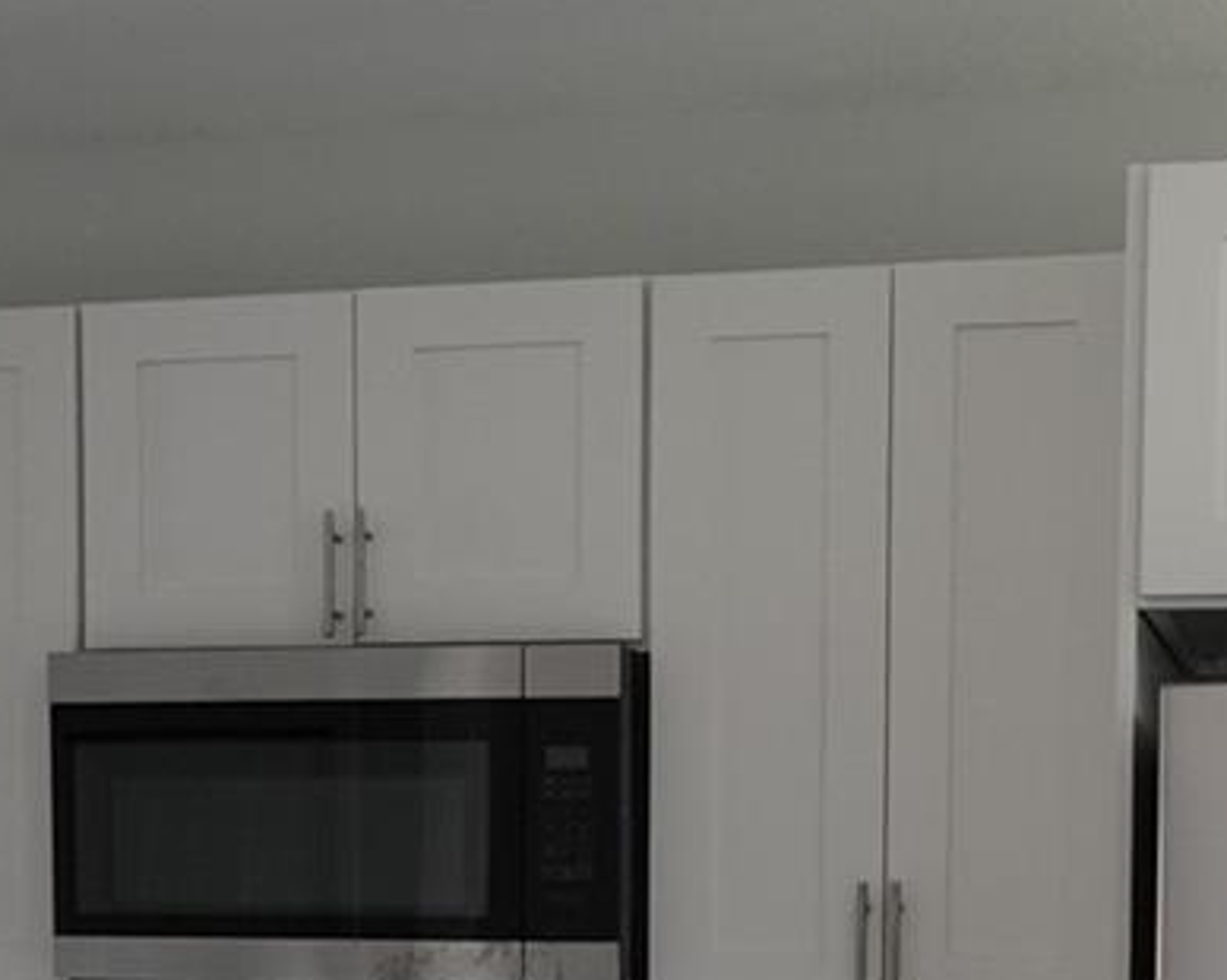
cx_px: 920
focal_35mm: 62
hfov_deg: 30.0
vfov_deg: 22.9
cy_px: 1121
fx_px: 2250
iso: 640
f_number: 4
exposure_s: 1/160
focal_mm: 11
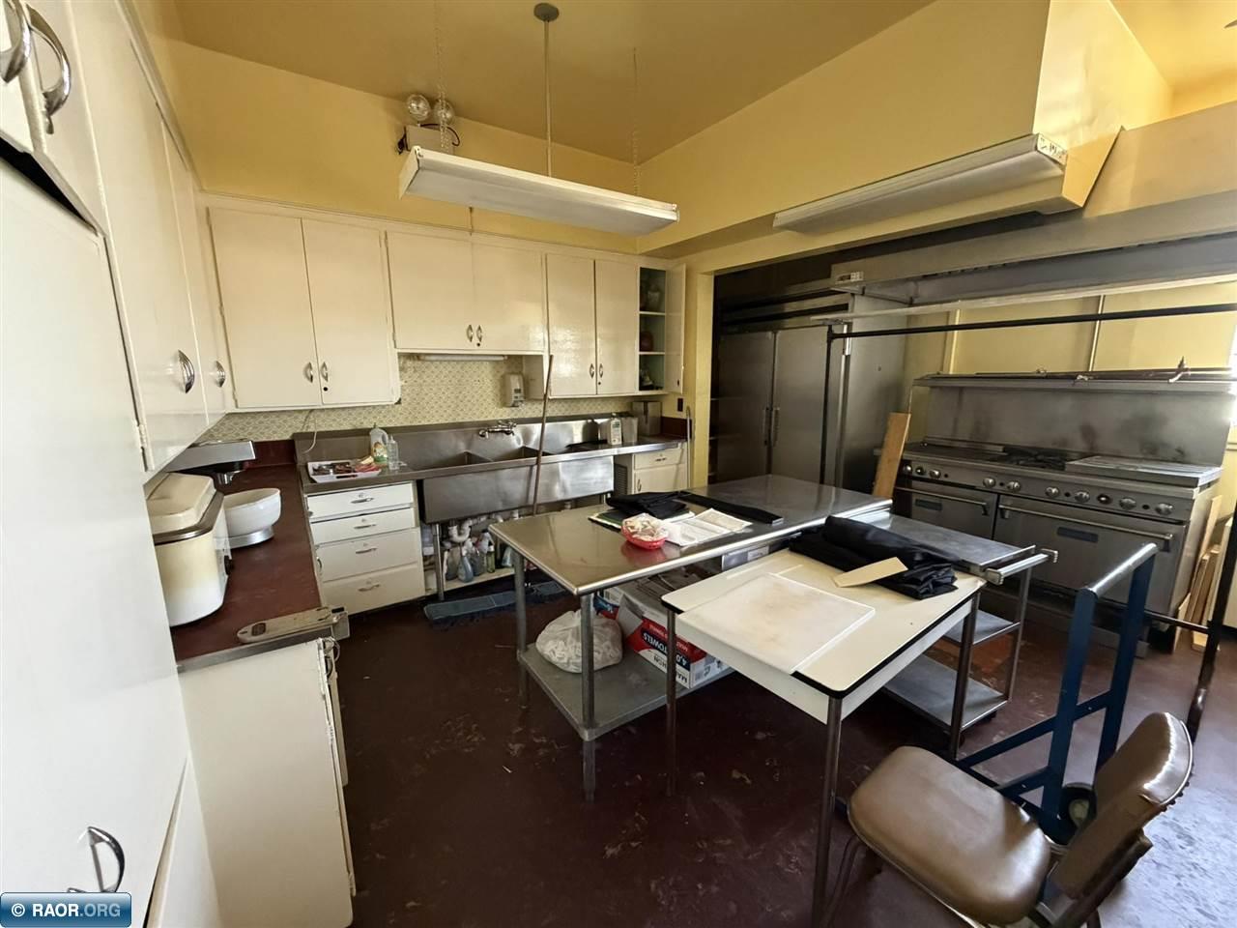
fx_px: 500
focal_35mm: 14
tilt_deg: -11.2
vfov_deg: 85.7
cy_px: 464
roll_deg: +0.4
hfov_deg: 102.1
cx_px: 618
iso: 800
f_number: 2.2
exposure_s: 1/60
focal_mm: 2.22
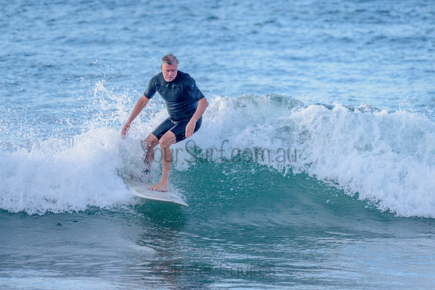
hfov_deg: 3.4
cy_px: 112
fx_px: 7408
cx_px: 168
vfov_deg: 2.2
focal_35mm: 613
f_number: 5.6
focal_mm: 500
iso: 450
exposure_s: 1/1250
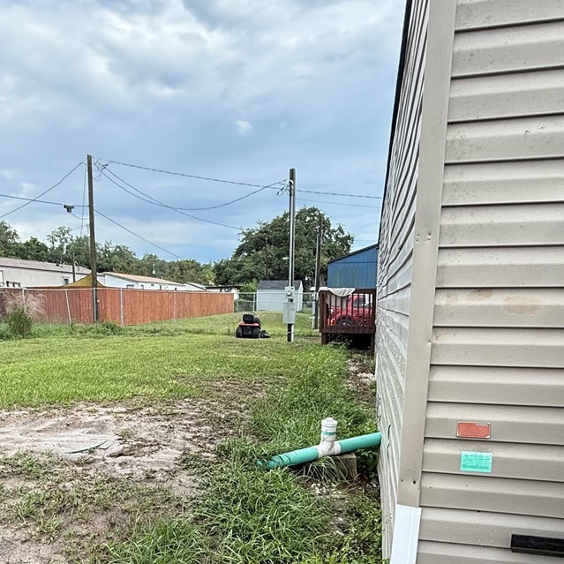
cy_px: 417
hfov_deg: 52.0
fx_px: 571
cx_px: 214
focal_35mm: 31
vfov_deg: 50.5
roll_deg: +0.7
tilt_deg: -10.9
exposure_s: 1/658
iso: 64
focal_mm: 2.22
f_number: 2.2
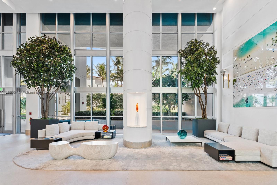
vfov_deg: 67.1
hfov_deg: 89.7
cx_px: 138
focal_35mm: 18
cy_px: 92
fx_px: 139
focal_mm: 18.1
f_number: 8
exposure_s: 1/2
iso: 200
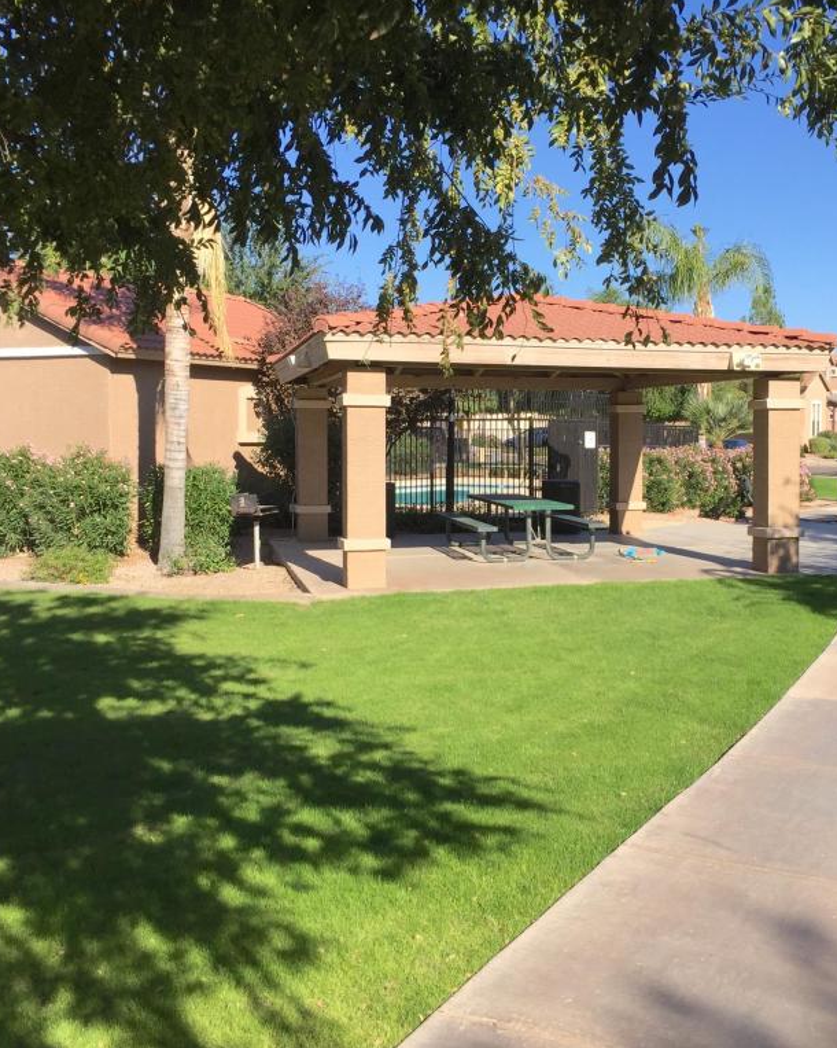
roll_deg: -1.3
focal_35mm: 38
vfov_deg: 47.9
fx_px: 1177
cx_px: 537
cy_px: 523
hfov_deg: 38.8
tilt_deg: -3.4
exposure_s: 1/1883
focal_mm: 4.15
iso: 32
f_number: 2.2
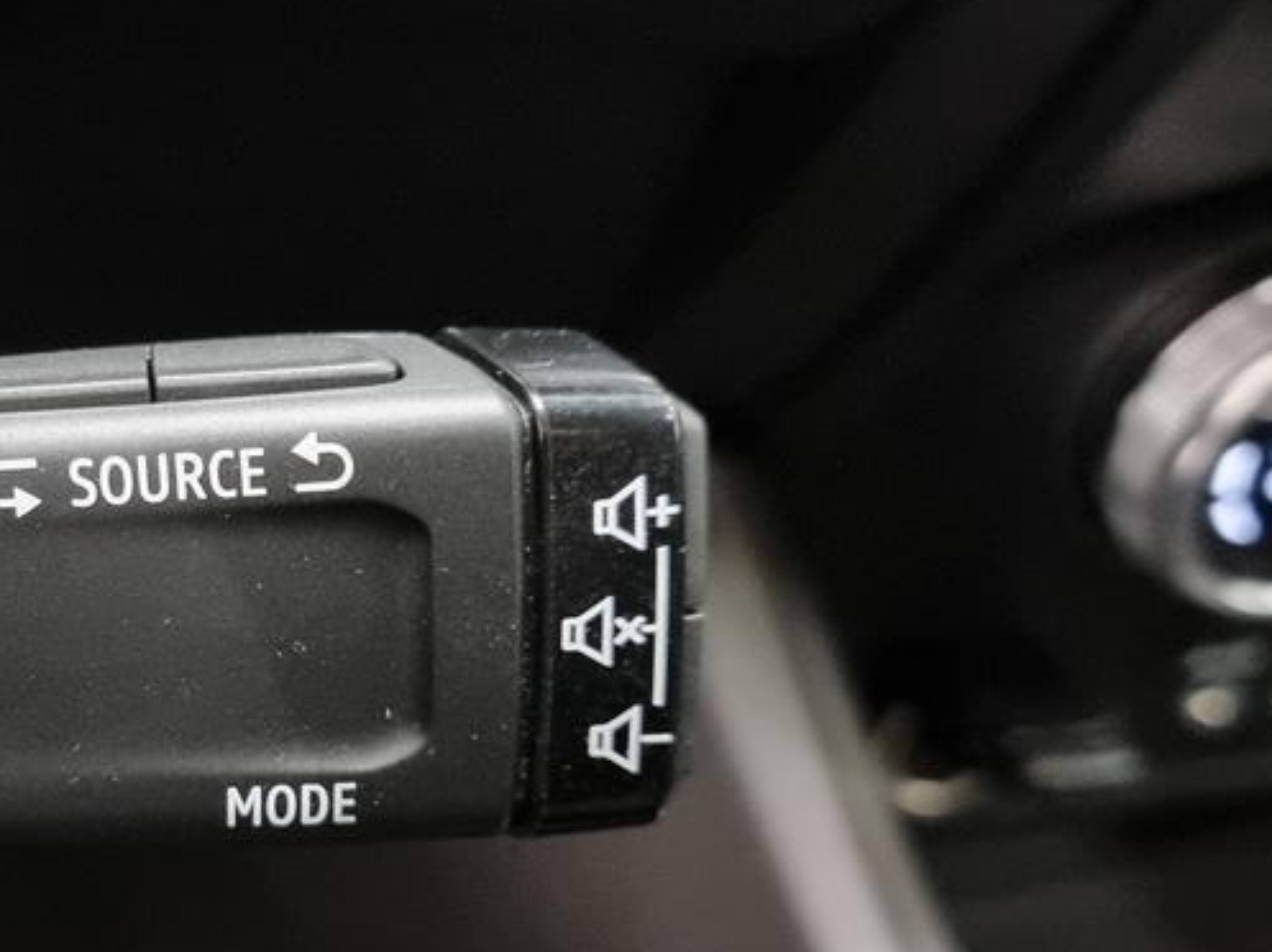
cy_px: 520
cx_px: 141
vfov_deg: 25.2
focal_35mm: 58
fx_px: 2130
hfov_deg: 31.8
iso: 1000
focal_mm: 6.7
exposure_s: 1/25
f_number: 1.8
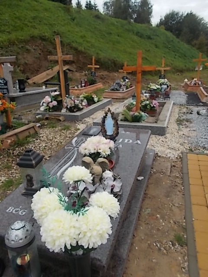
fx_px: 208
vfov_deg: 67.3
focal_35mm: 26
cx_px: 104
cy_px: 138
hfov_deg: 53.1
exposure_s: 1/250
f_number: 3.2
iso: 80
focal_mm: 4.6
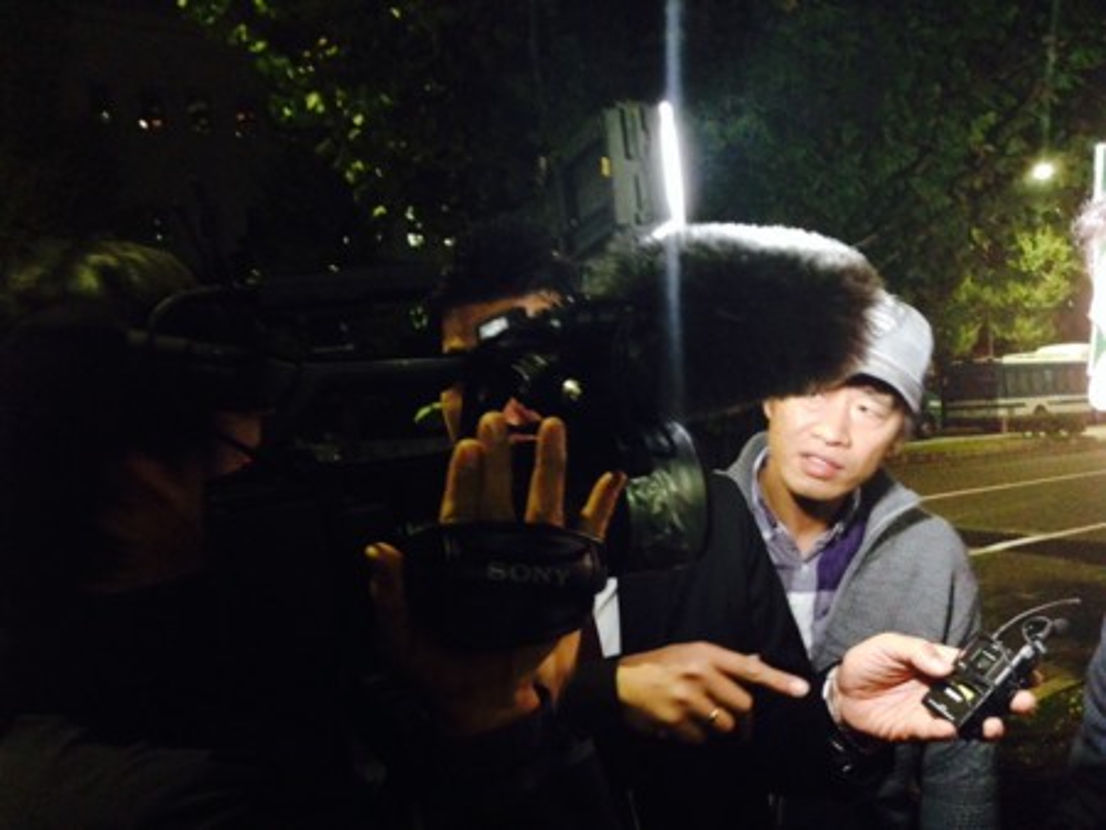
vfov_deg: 22.3
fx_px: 2110
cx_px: 553
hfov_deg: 29.4
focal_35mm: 66
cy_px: 415
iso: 800
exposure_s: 1/20
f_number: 2.4
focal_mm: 4.12
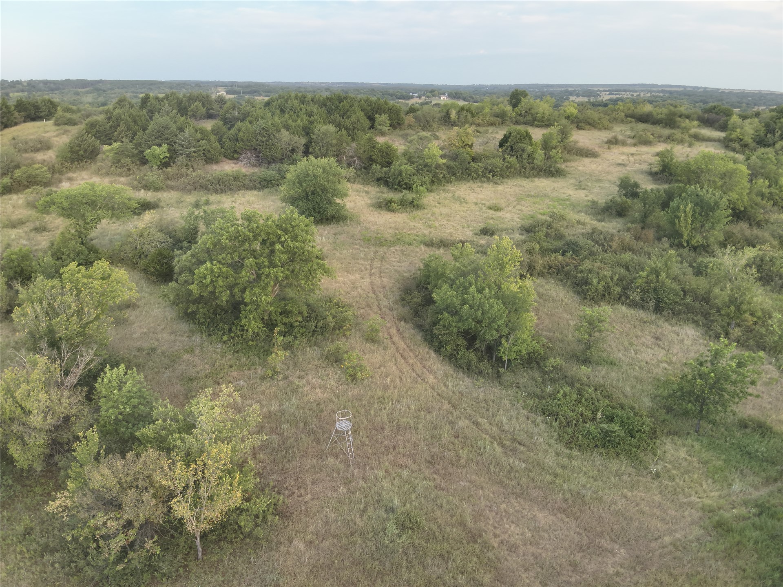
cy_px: 294
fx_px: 543
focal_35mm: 24
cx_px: 392
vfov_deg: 56.8
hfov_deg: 71.6
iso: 110
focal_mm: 4.4
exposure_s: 1/100
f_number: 2.8
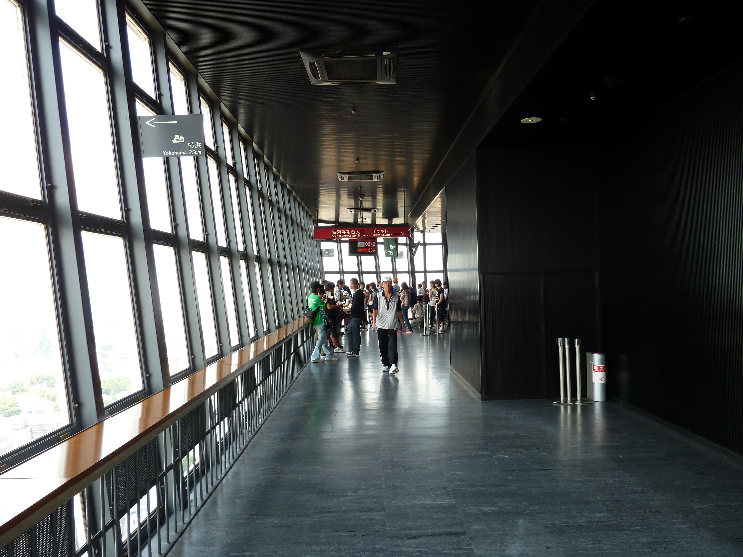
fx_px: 537
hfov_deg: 69.4
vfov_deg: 54.9
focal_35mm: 25
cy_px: 278
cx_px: 372
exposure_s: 1/60
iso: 80
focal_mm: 4.1
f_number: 3.3
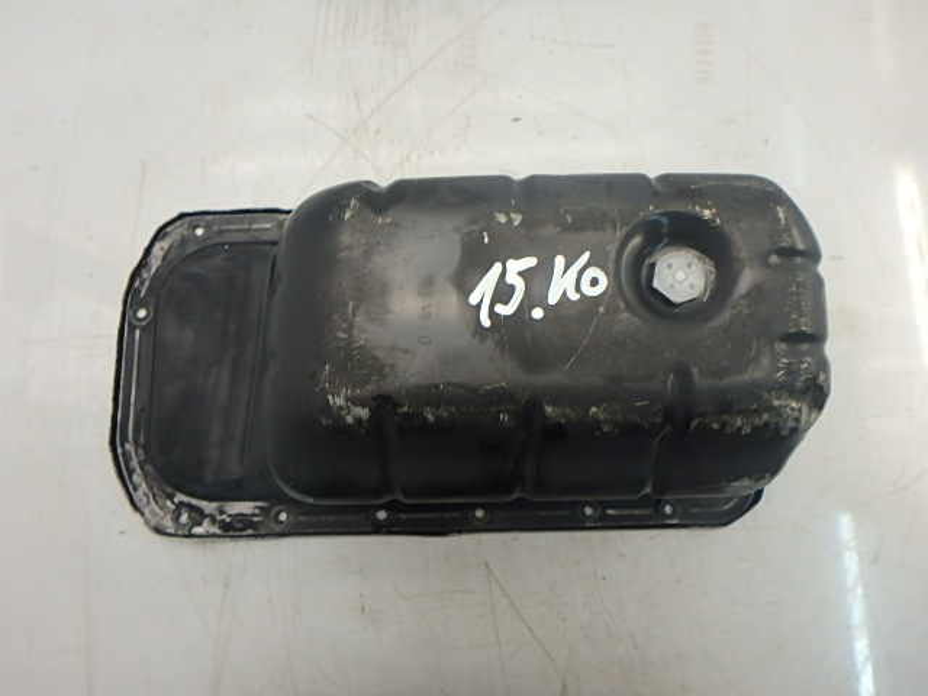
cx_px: 464
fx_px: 563
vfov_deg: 63.4
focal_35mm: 21
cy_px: 348
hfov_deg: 79.0
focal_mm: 3.7
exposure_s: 1/50
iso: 200
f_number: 3.5
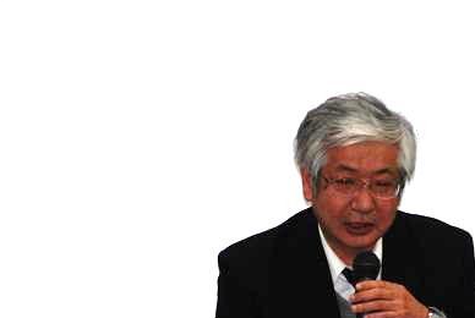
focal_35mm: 600
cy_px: 300
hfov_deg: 3.4
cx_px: 390
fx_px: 7929
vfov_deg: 2.3
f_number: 5.6
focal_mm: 200
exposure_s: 1/60
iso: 400
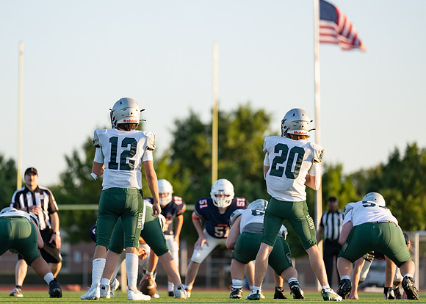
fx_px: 3007
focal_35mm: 249
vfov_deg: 5.8
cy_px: 139
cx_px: 163
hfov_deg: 8.1
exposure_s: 1/1600
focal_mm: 200
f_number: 2.8
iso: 250
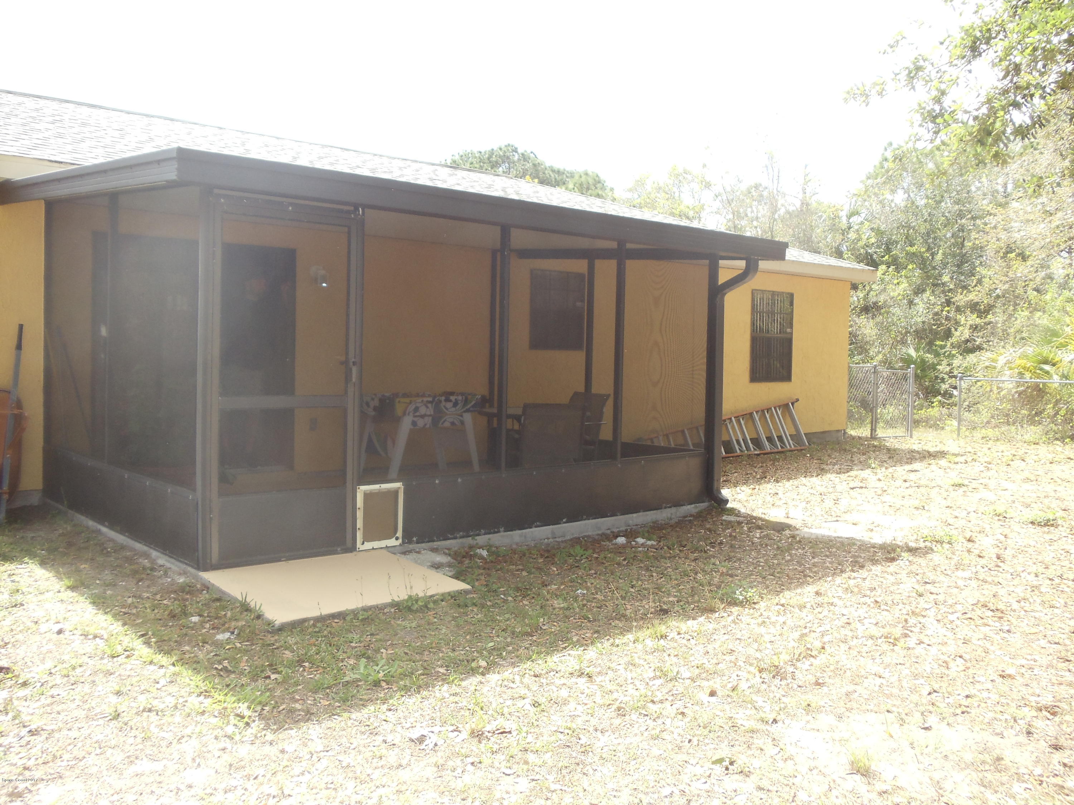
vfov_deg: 32.9
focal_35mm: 44
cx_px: 537
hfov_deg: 42.9
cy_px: 402
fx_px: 1365
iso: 100
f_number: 3.5
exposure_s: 1/200
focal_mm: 6
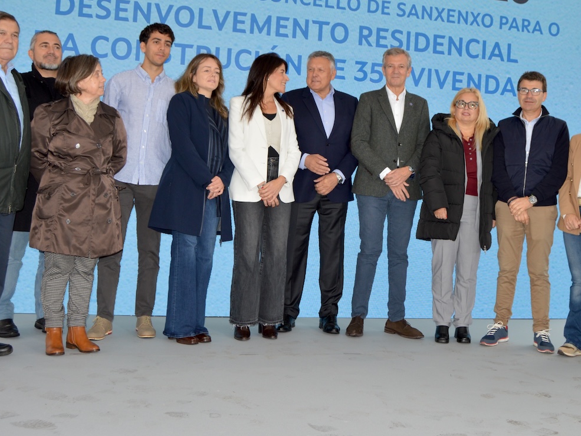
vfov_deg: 32.9
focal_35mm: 44
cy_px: 165
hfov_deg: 42.7
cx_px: 375
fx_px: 735
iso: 280
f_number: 4
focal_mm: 19
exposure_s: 1/125
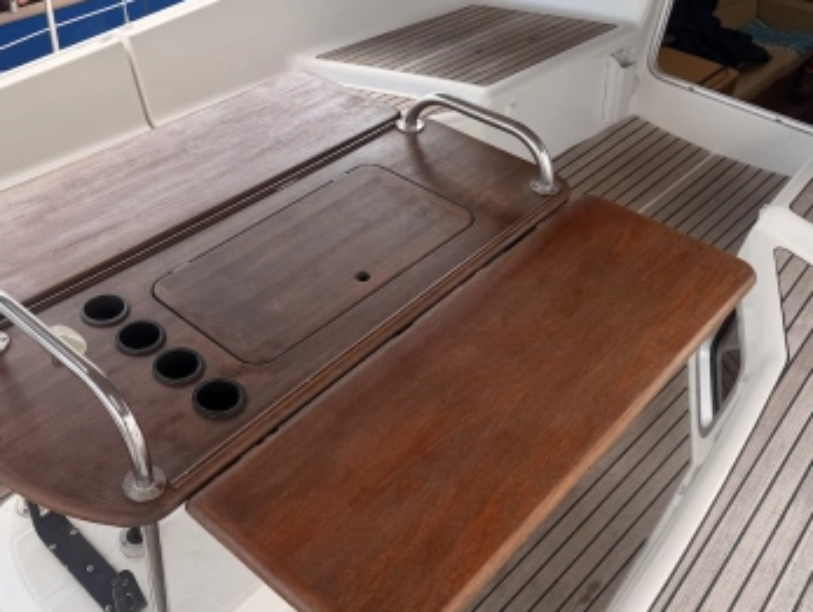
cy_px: 304
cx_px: 295
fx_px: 893
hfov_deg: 48.4
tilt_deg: -39.8
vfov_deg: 37.8
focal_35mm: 38
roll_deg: -1.7
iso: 80
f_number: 1.78
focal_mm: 6.76
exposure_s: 1/979
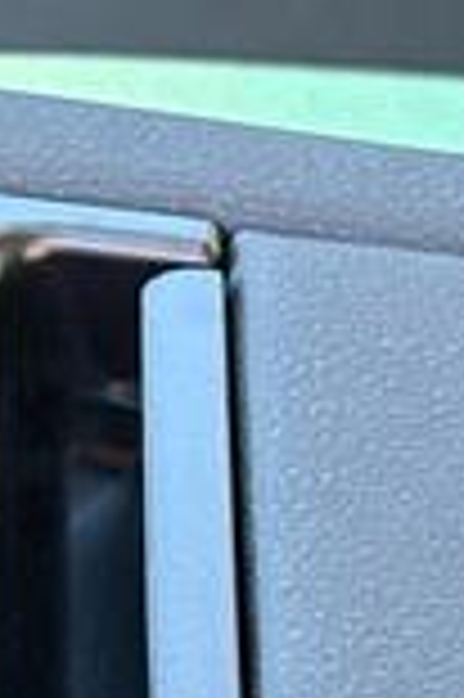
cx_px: -405
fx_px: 4340
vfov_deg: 9.2
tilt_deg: -42.6
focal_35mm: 224
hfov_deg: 6.0
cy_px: 252
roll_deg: -1.4
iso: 200
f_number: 1.6
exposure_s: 1/60
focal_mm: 5.96
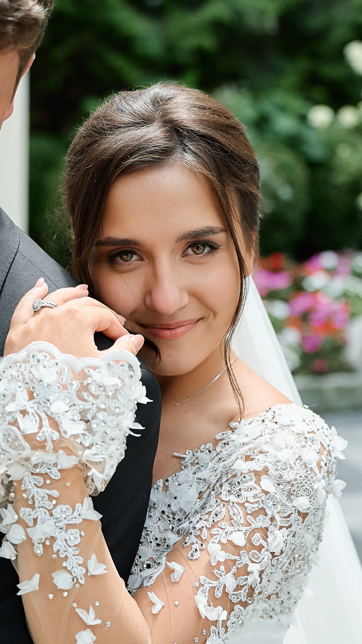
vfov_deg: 28.4
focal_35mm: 74
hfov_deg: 16.2
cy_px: 434
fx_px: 1262
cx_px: 87
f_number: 2.8
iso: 400
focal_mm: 43
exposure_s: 1/1600
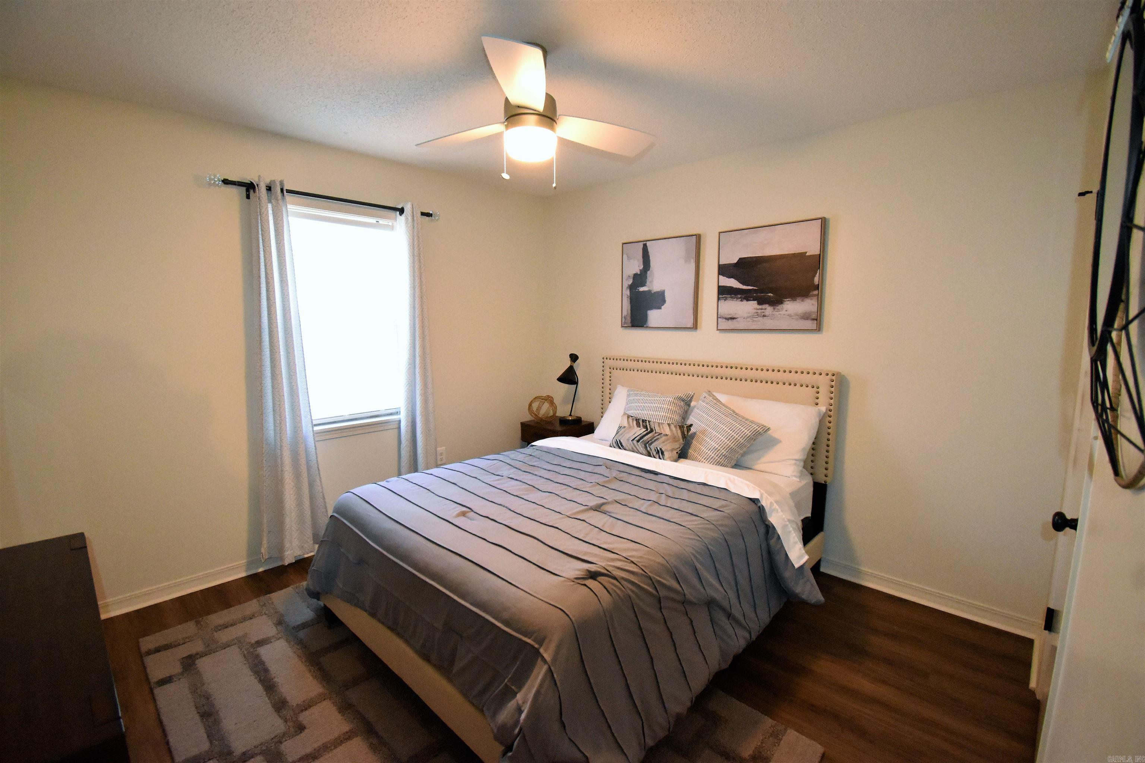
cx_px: 572
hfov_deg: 100.4
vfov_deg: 77.3
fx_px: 477
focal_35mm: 15
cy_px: 382
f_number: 4.5
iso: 6400
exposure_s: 1/200
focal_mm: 10
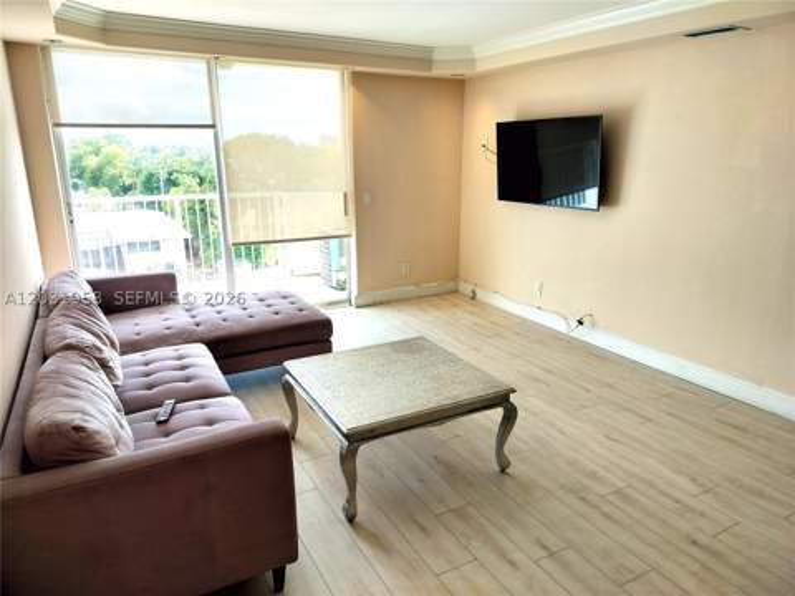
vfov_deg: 56.8
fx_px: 551
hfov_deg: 71.6
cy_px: 298
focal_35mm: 24
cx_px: 398
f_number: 1.7
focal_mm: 5.24
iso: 50
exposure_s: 1/127
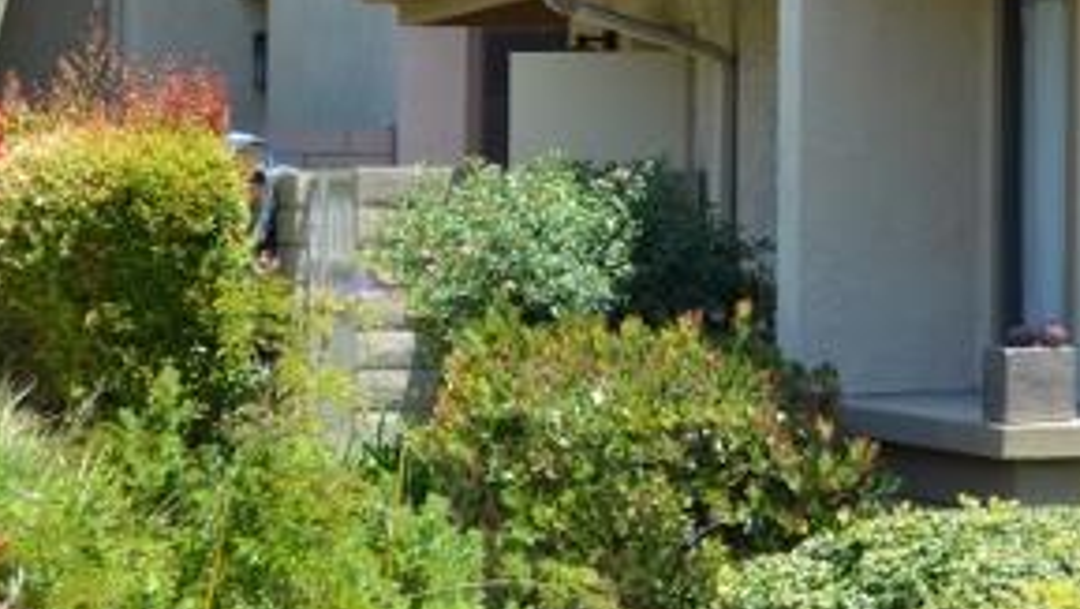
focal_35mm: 139
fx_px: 3983
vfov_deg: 8.7
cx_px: 1110
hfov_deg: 15.1
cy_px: 30
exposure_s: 1/160
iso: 100
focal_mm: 40
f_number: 6.3
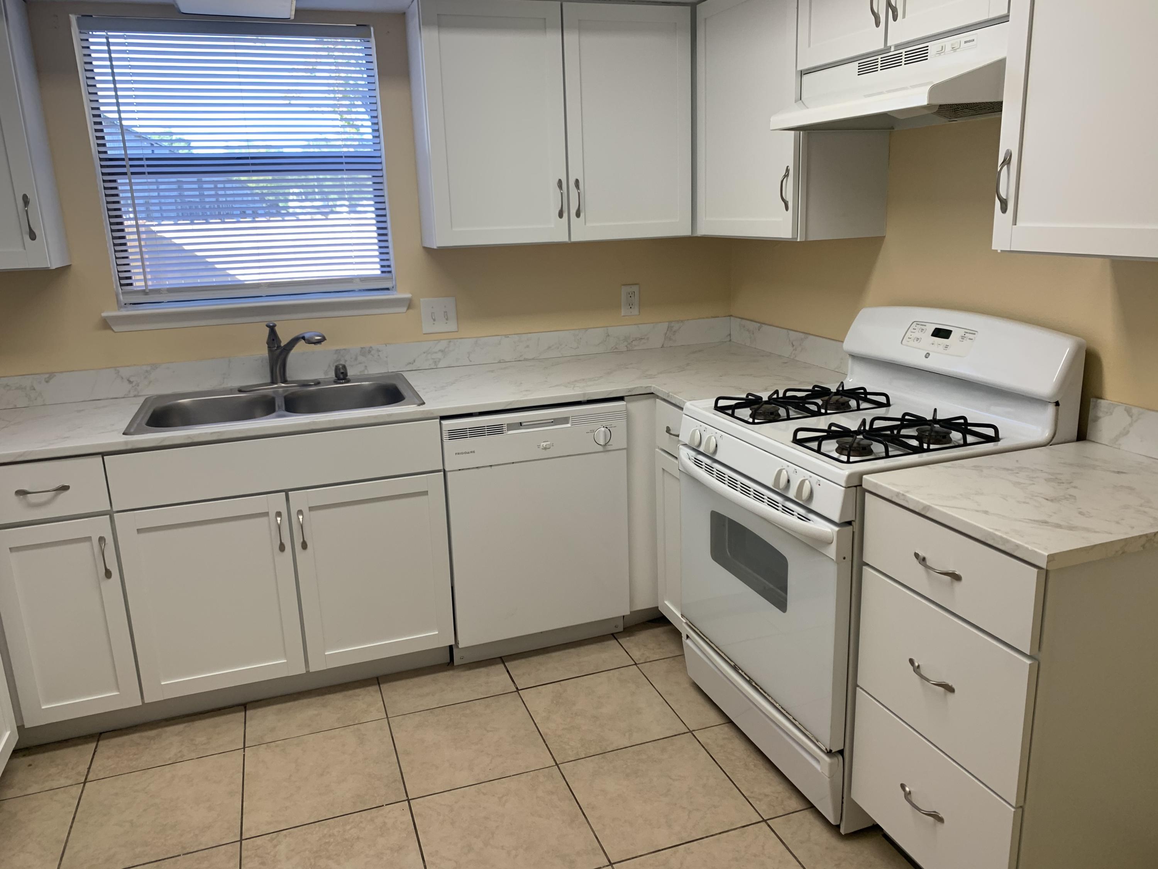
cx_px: 579
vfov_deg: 53.1
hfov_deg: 67.3
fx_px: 870
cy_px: 434
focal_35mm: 26
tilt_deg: -14.7
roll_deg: +1.7
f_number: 1.8
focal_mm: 4.25
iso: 80
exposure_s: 1/120
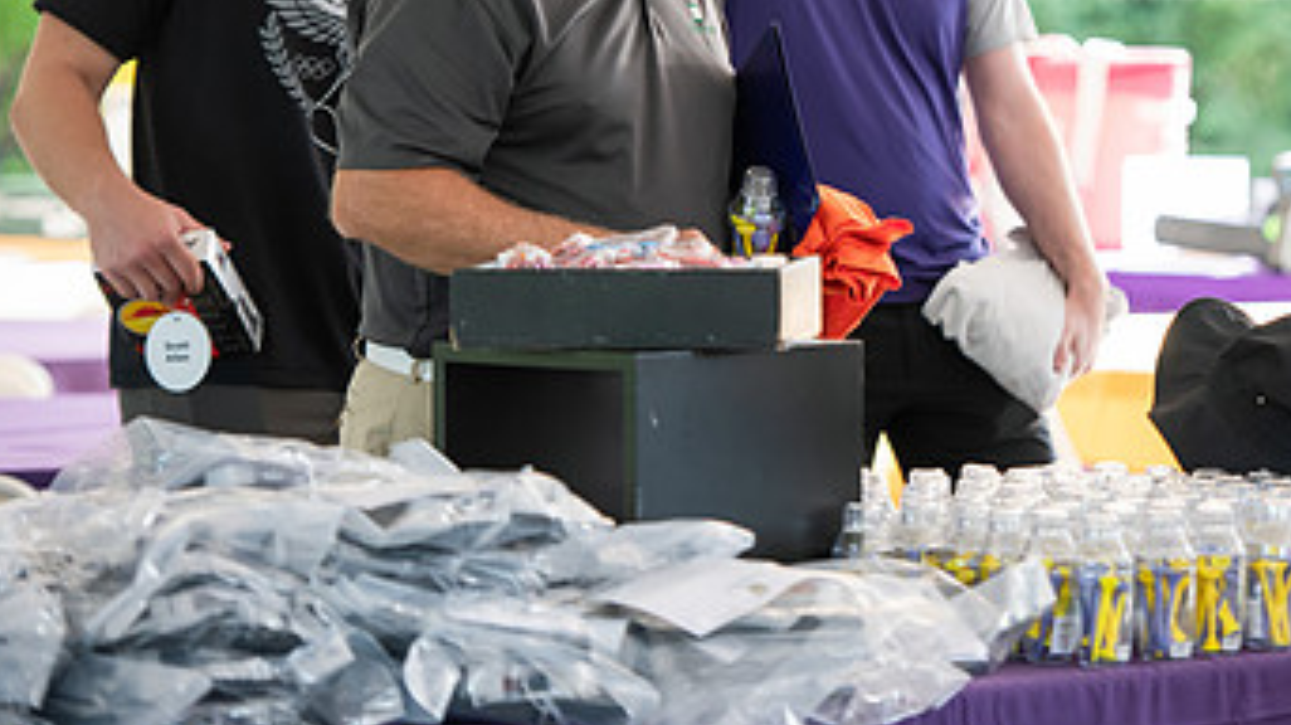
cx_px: 830
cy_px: 62
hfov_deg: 9.3
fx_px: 7904
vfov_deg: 5.2
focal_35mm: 231
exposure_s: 1/200
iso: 500
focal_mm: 130
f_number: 3.2
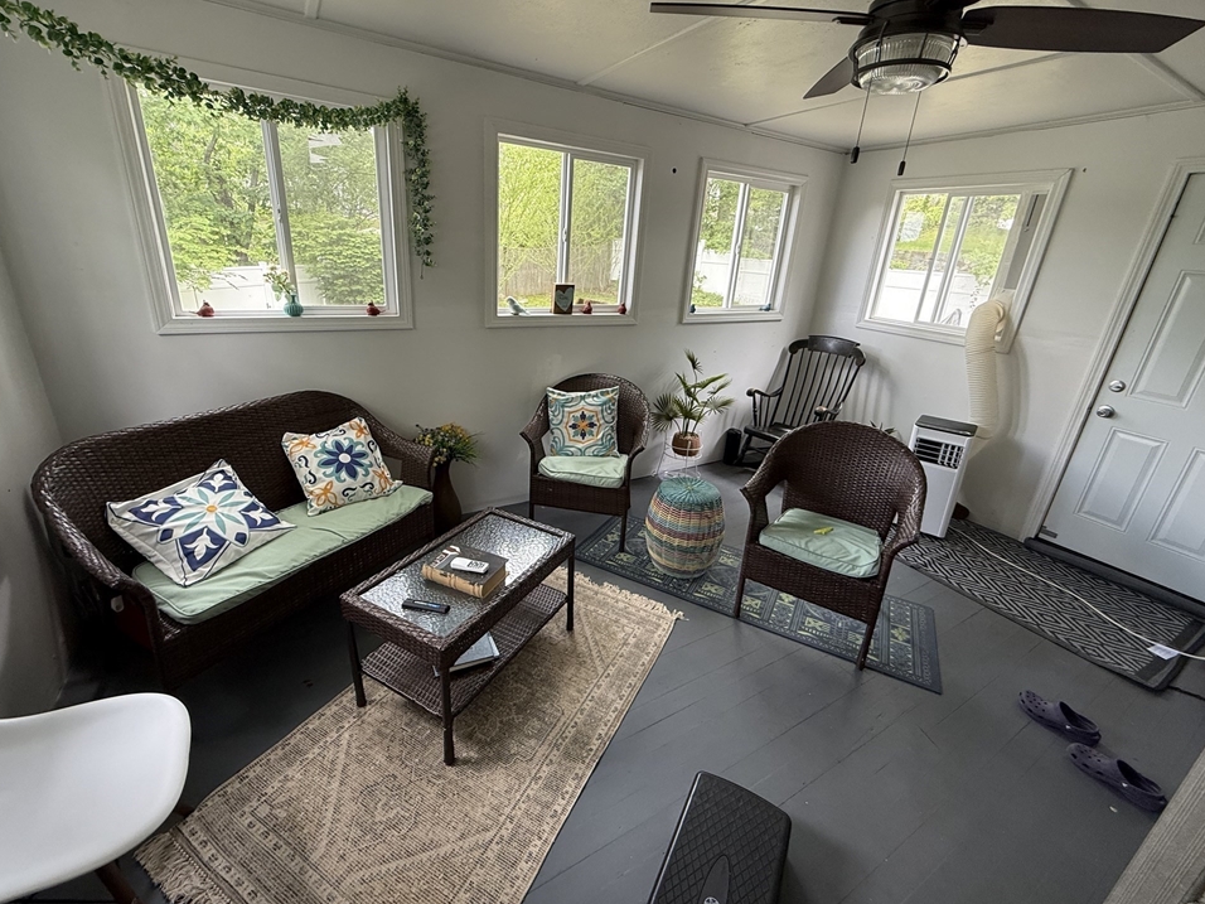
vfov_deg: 81.7
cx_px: 596
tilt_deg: -19.1
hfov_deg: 98.2
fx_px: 522
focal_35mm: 15
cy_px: 424
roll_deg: -3.8
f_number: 2.2
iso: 160
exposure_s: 1/99
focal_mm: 2.22
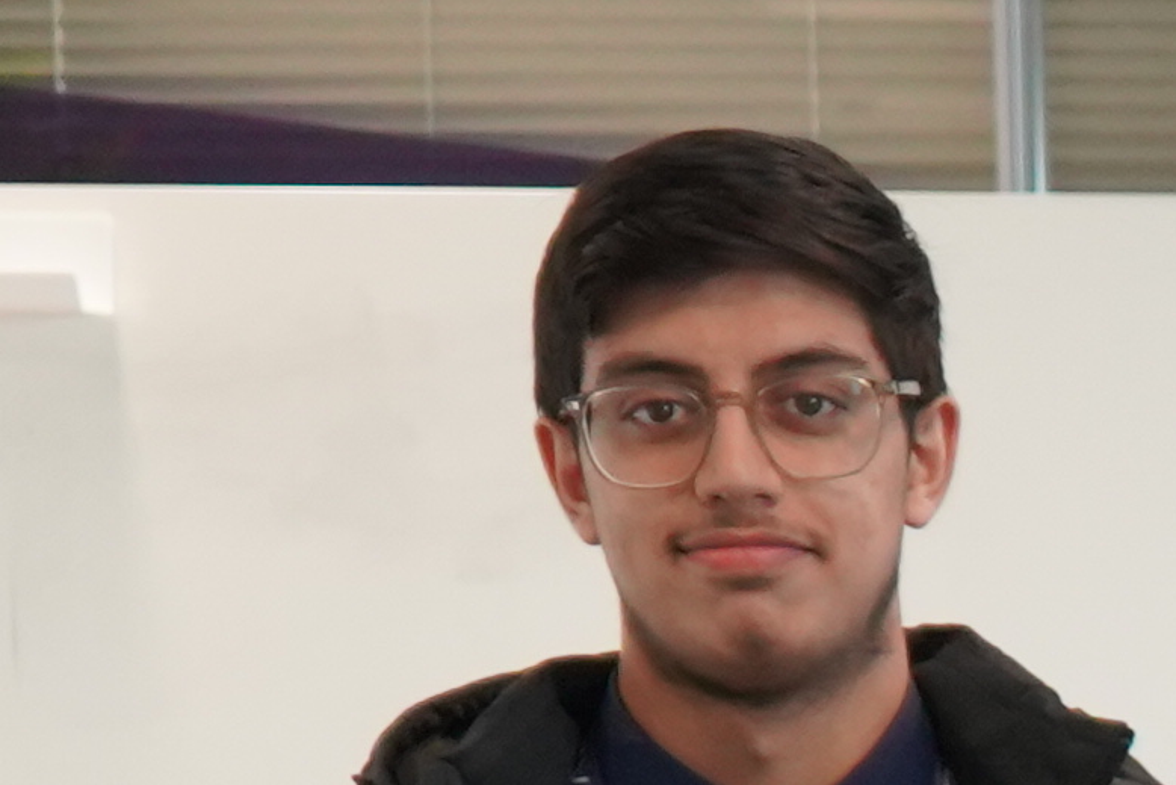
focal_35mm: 270
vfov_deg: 4.9
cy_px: 1995
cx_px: 3338
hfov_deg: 7.0
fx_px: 8821
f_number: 4
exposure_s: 1/160
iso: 2500
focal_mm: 35
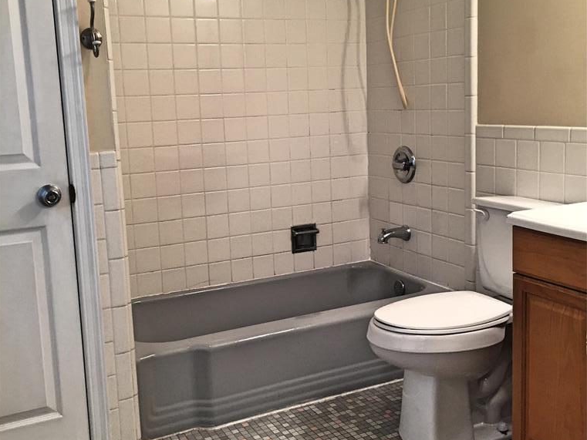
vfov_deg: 36.8
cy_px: 187
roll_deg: +3.0
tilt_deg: -7.3
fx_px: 661
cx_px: 292
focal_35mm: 39
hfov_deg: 47.9
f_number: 2.2
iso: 125
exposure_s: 1/33
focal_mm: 4.15
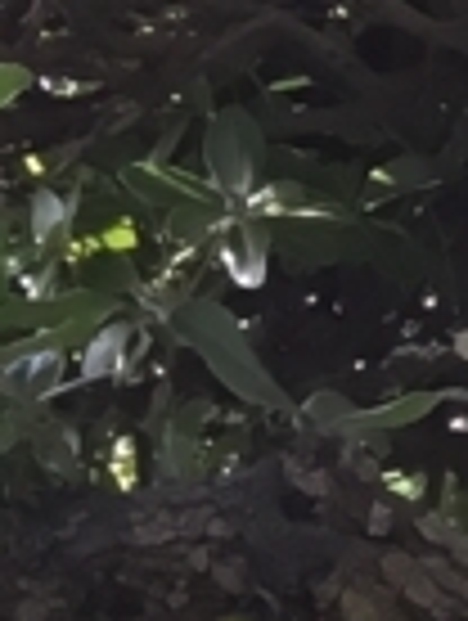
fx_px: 4133
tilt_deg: +29.3
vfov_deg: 8.5
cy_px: -117
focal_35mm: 230
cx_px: -1080
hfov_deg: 5.9
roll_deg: +12.5
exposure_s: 1/30
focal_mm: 3.3
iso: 25
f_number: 2.4
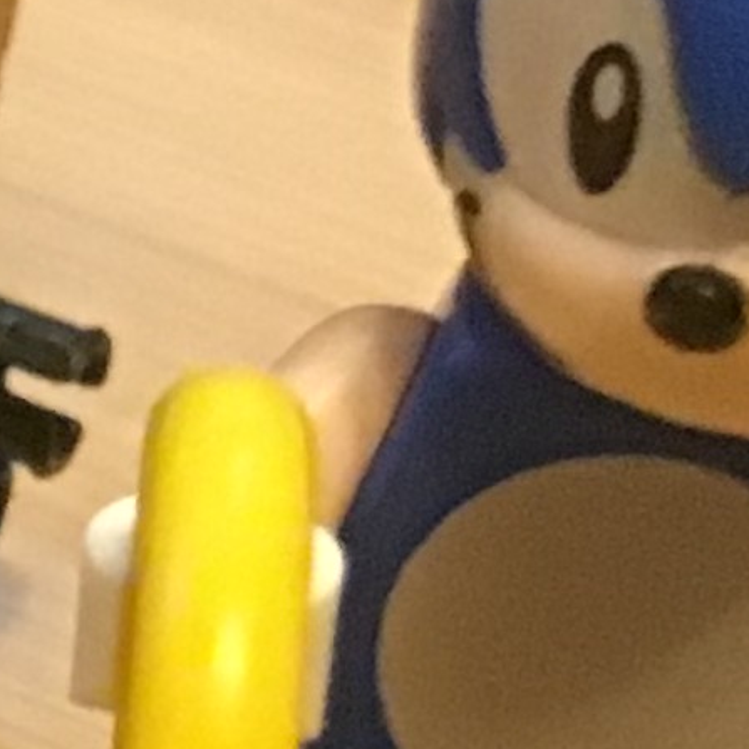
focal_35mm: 200
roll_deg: -2.8
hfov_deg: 7.8
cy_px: 285
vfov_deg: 8.7
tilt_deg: -38.7
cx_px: -1329
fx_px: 4896
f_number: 2.4
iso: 250
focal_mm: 3.3
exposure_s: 1/15
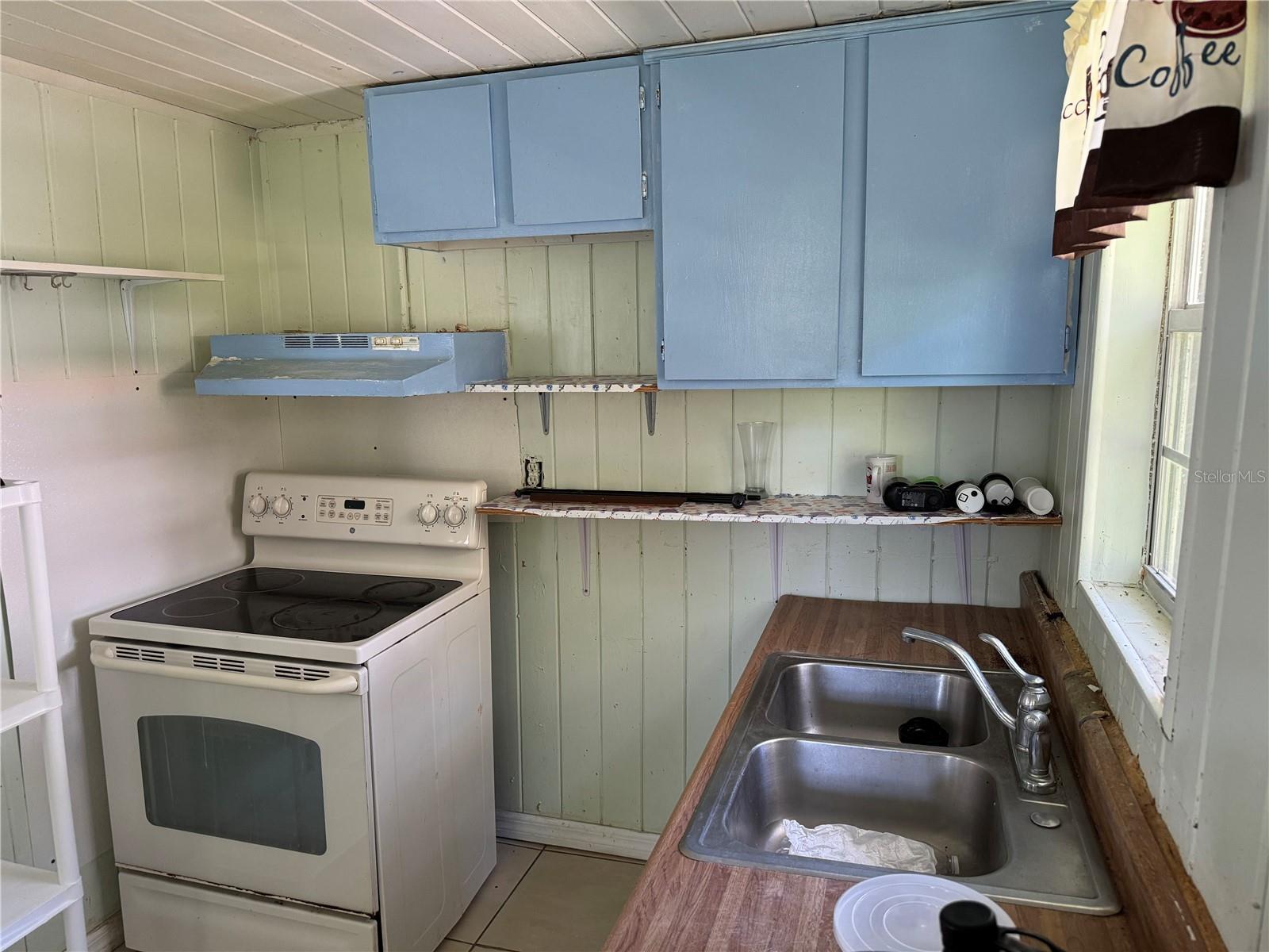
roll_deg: +1.9
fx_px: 880
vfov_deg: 56.8
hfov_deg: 71.6
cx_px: 634
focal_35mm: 24
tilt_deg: -8.8
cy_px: 476
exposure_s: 1/60
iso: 320
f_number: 1.78
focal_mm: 6.76
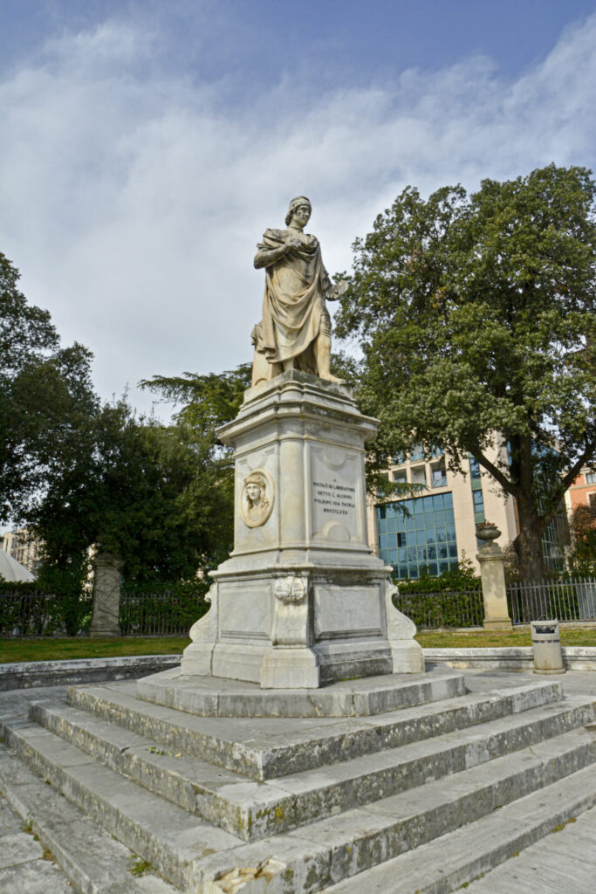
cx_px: 298
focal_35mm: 21
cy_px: 447
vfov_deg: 81.2
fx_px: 521
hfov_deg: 59.5
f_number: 6.3
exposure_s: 1/4000
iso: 500
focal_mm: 14
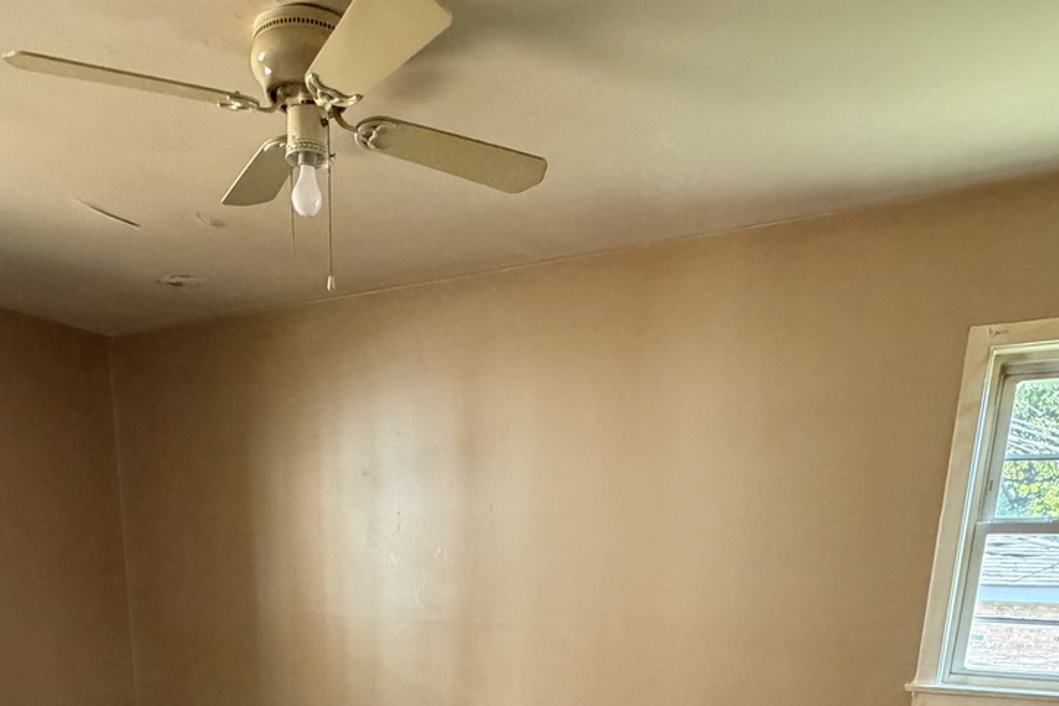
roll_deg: +0.9
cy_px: 778
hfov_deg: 63.2
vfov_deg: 37.5
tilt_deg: -13.4
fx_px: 853
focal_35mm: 29
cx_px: 439
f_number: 2.2
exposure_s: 1/60
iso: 400
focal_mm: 2.22
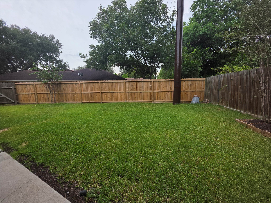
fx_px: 102
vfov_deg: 89.9
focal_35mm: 13
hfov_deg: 106.2
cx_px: 136
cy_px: 102
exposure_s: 1/449
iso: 40
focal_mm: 2.2
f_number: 1.9
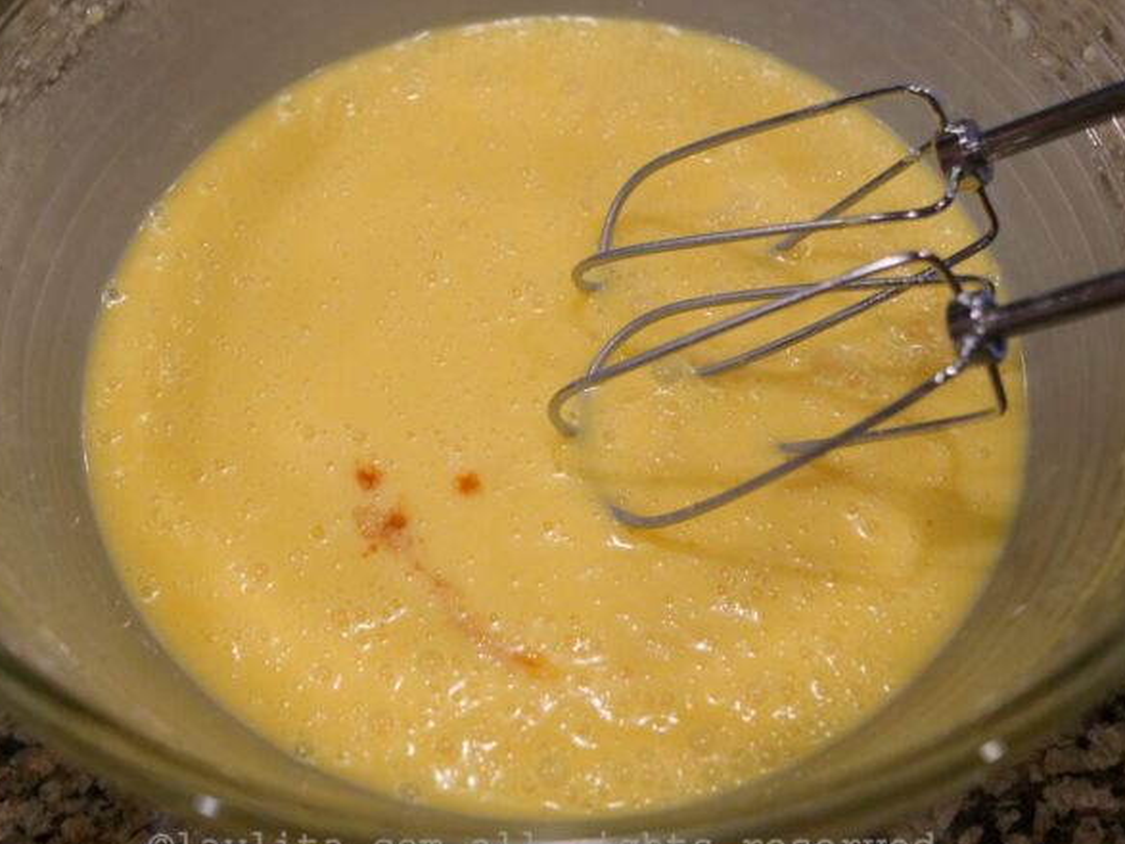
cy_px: 412
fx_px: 1560
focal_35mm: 48
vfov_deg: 30.3
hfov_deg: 39.6
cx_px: 523
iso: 500
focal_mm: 22
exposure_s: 1/60
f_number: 3.3
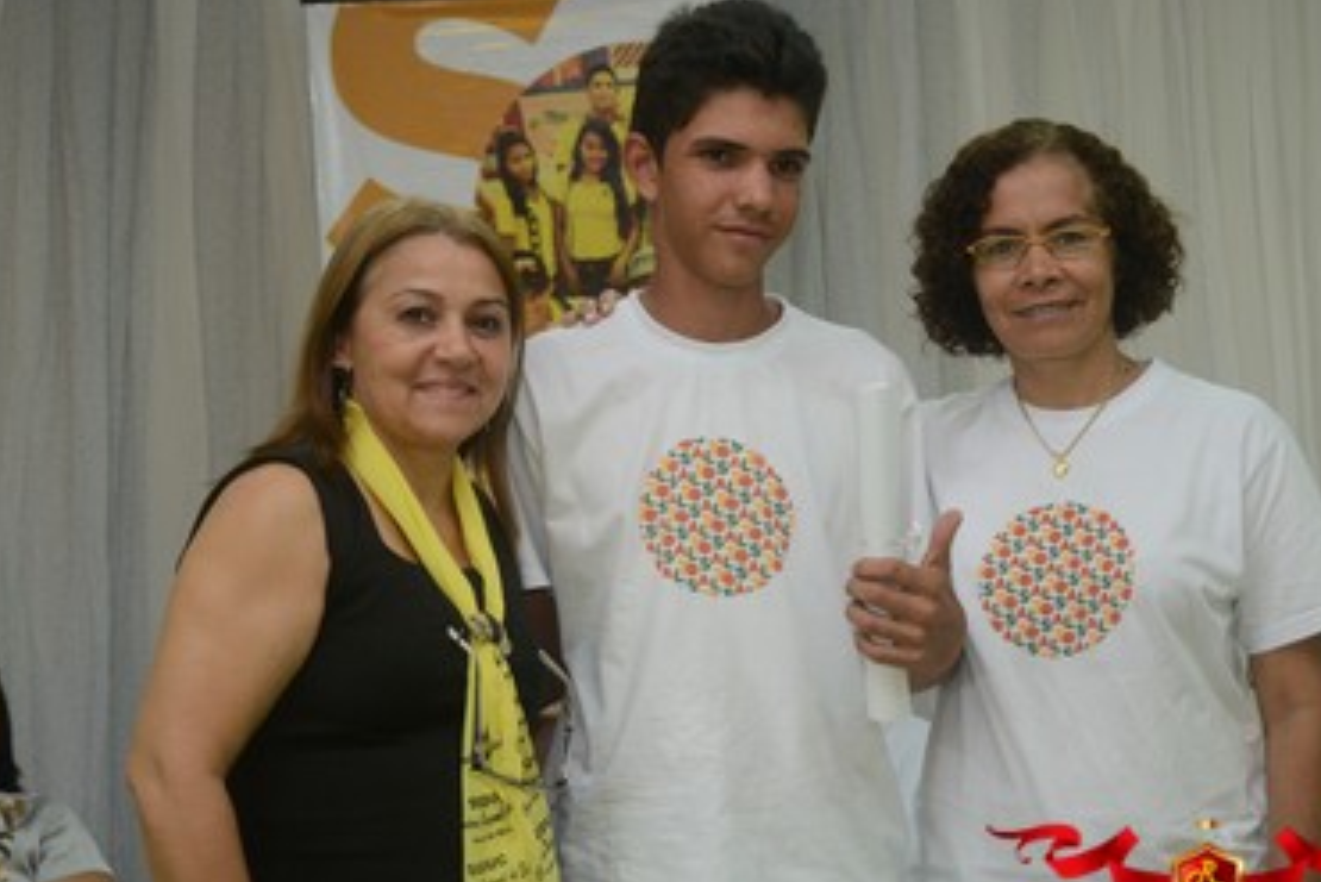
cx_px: 671
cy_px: 514
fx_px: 2680
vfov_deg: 18.7
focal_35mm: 73
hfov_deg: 27.7
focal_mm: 40
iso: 1600
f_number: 4.5
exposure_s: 1/100
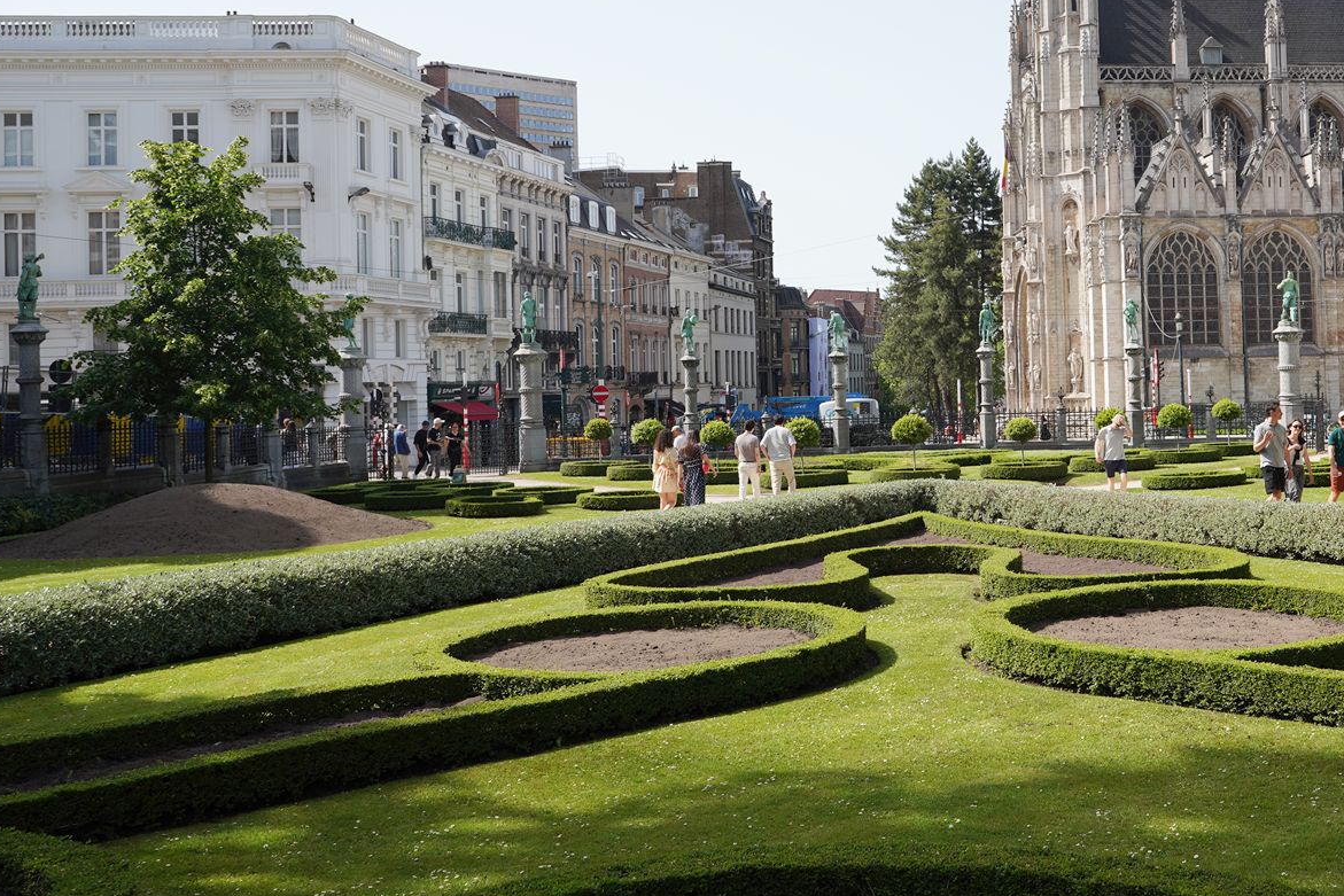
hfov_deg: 46.1
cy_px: 332
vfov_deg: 32.5
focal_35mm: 41
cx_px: 968
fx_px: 1531
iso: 100
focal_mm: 24
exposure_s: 1/100
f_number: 11
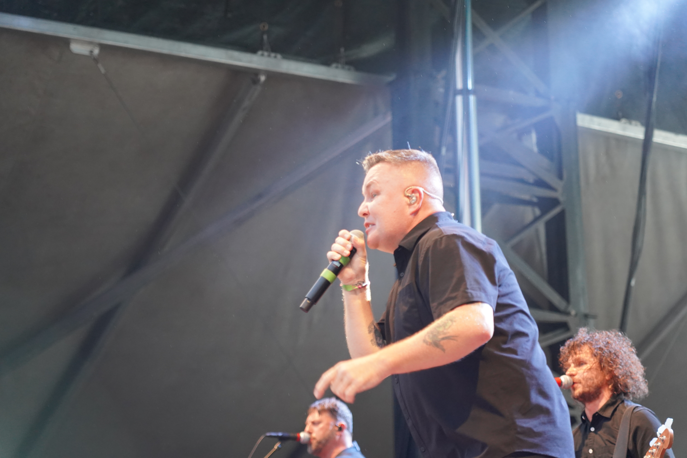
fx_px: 2004
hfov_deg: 19.5
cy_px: 229
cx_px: 344
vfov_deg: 13.0
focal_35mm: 105
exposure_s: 1/160
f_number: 4
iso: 4000
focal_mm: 105
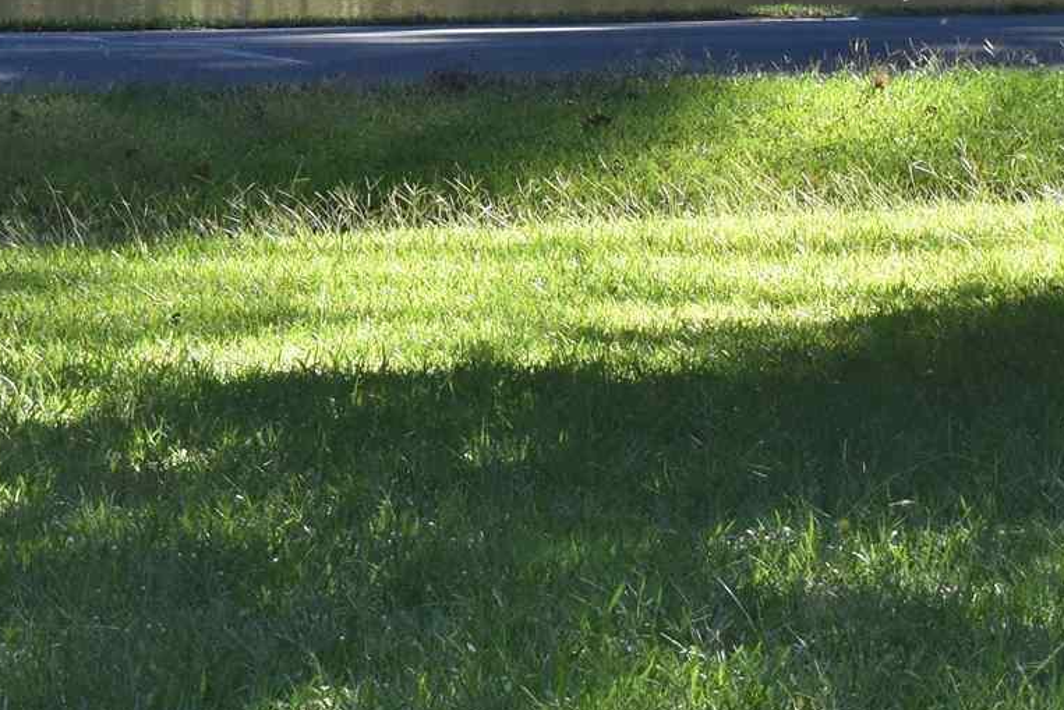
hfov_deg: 6.2
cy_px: -509
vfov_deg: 4.1
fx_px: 9814
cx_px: 112
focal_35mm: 332
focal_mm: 55
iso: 400
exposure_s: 1/250
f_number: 8
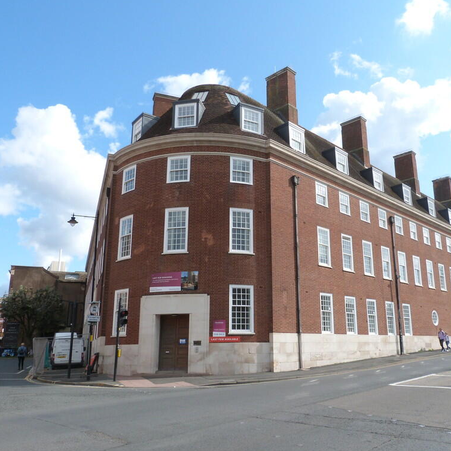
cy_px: 228
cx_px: 276
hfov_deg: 53.6
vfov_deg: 54.0
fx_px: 442
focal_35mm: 30
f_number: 5.6
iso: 100
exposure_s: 1/250
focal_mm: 4.5
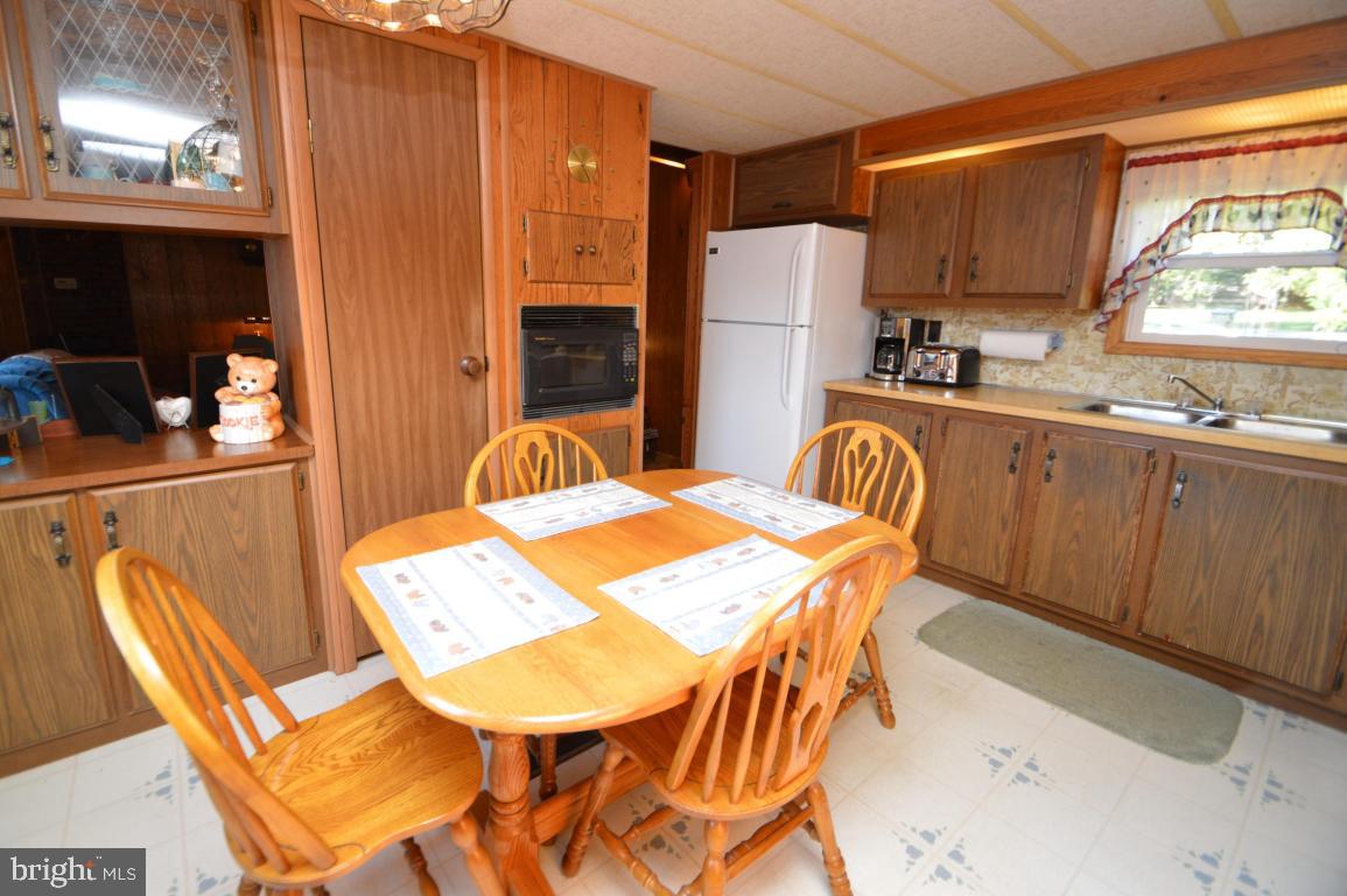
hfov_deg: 100.4
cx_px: 674
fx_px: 561
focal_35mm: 15
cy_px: 448
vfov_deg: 77.2
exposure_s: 1/60
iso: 400
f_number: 4
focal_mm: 10
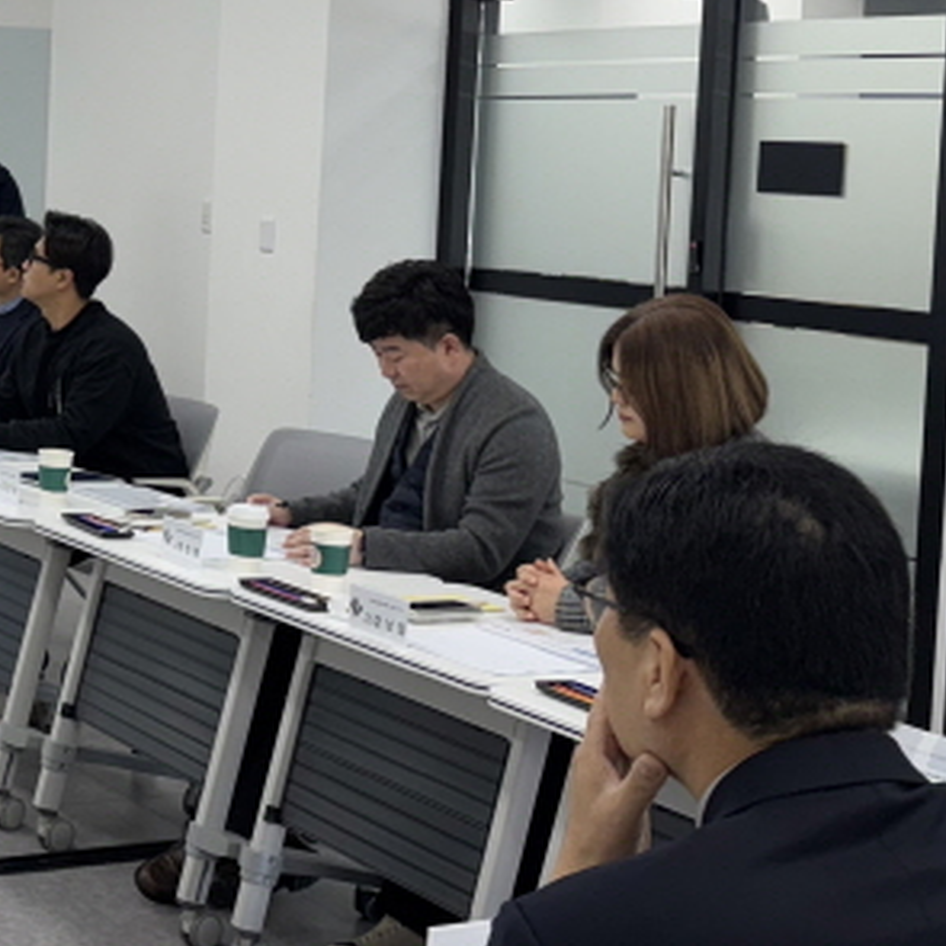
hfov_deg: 21.9
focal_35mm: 72
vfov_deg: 23.8
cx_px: -241
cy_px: 273
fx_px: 2226
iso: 64
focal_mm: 6.76
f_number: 1.78
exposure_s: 1/160
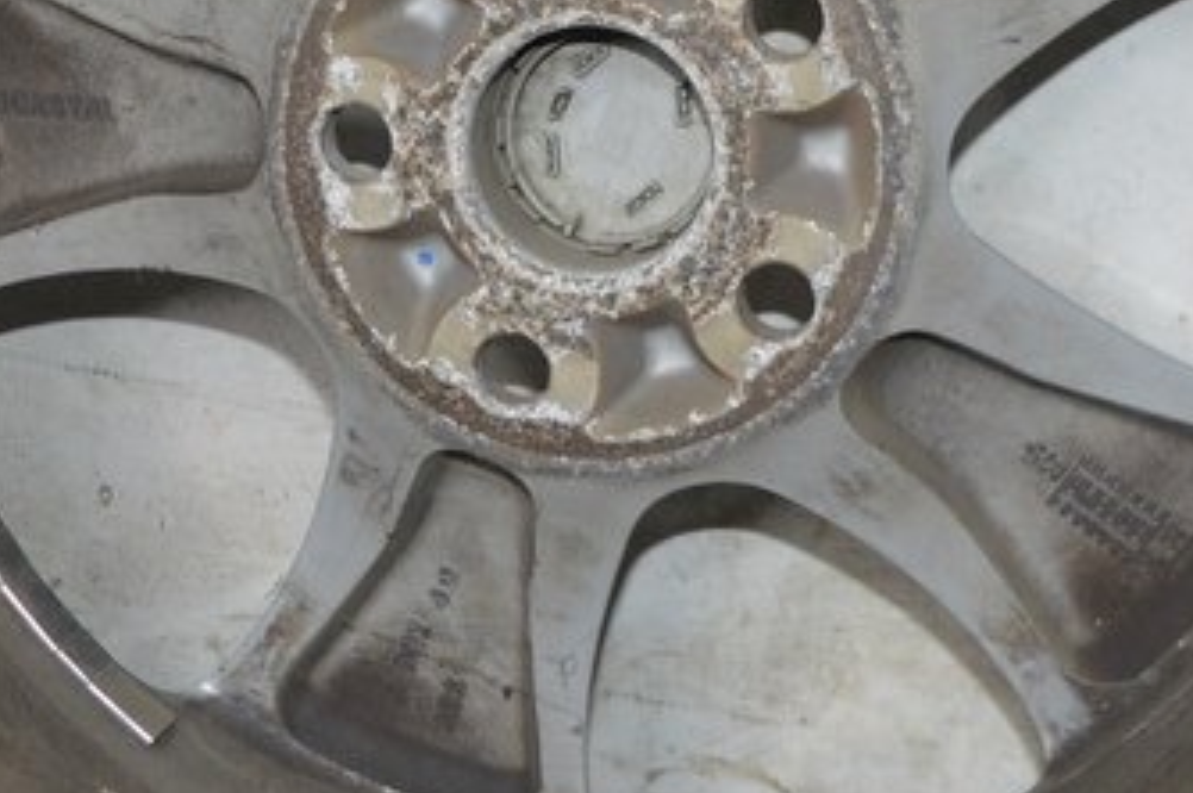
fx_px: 3046
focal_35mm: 92
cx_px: 436
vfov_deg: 14.8
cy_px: 166
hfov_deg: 22.1
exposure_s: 1/60
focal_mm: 20
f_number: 3.5
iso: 500
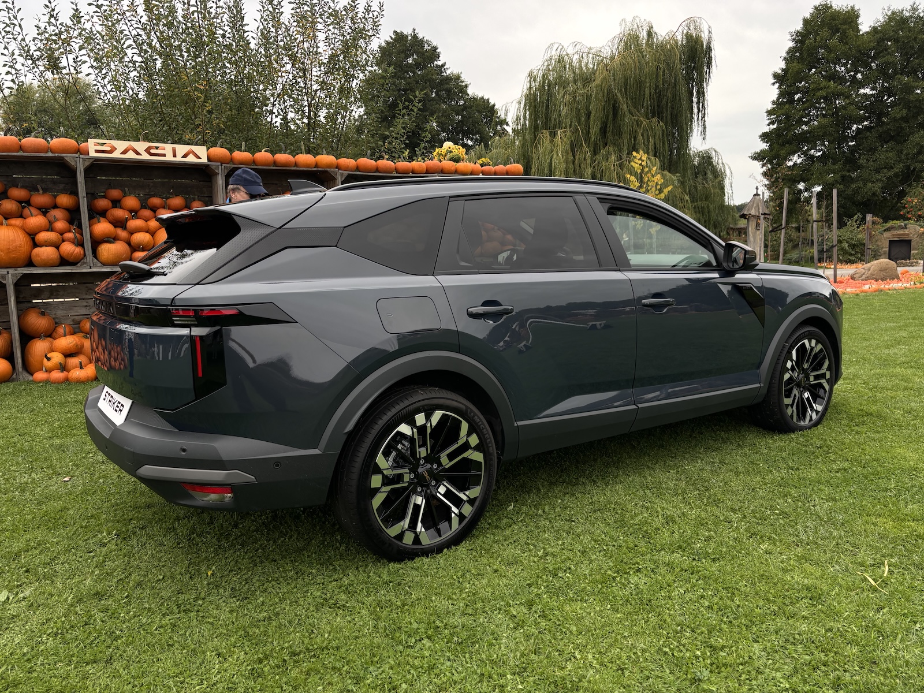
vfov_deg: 53.1
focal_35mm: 26
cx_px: 462
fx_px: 694
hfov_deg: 67.3
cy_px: 346
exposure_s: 1/935
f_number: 1.6
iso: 50
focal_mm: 5.96
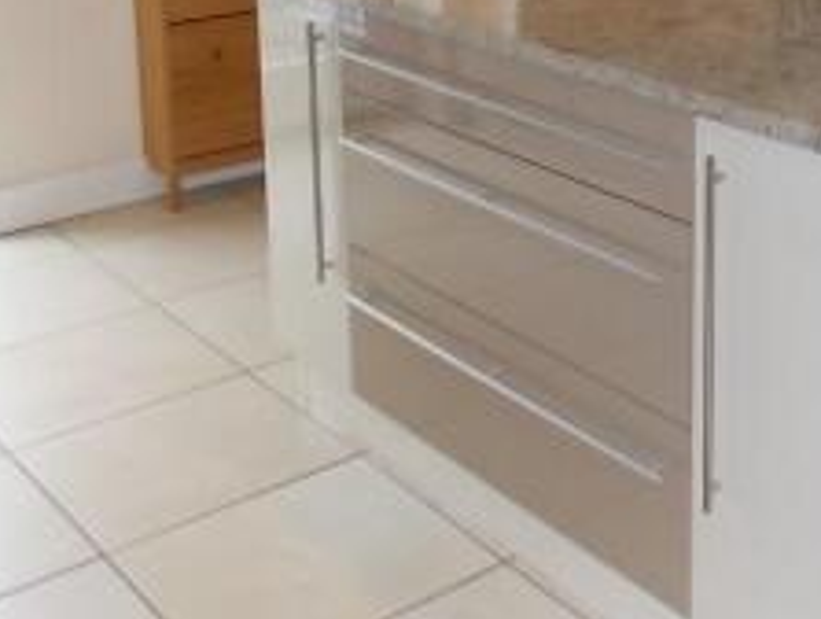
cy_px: -42
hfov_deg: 30.5
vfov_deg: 23.2
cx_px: 764
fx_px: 1425
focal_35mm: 60
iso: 80
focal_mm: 4
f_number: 3.1
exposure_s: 1/30
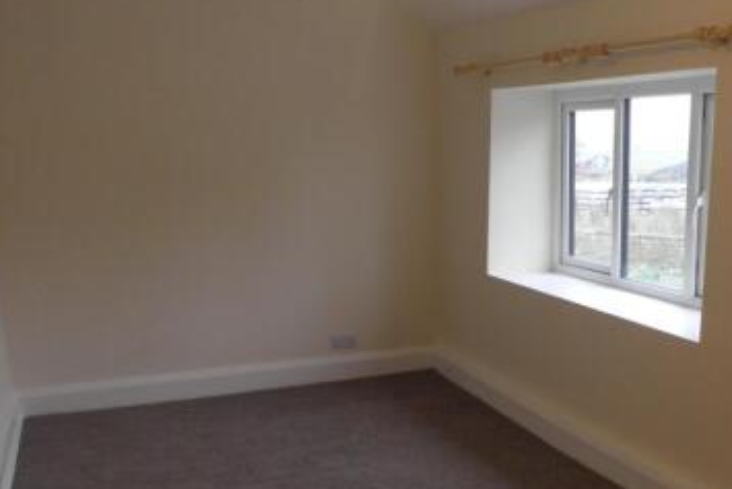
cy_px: 304
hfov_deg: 46.7
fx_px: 834
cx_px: 484
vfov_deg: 32.5
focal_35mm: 41
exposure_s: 1/30
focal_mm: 4.3
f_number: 3.3
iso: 160
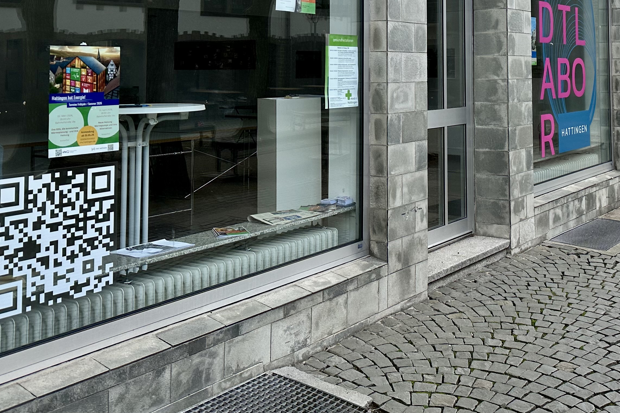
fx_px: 758
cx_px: 443
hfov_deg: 43.5
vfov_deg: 29.1
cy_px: 33
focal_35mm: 44
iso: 80
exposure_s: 1/2967
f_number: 1.78
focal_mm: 6.86
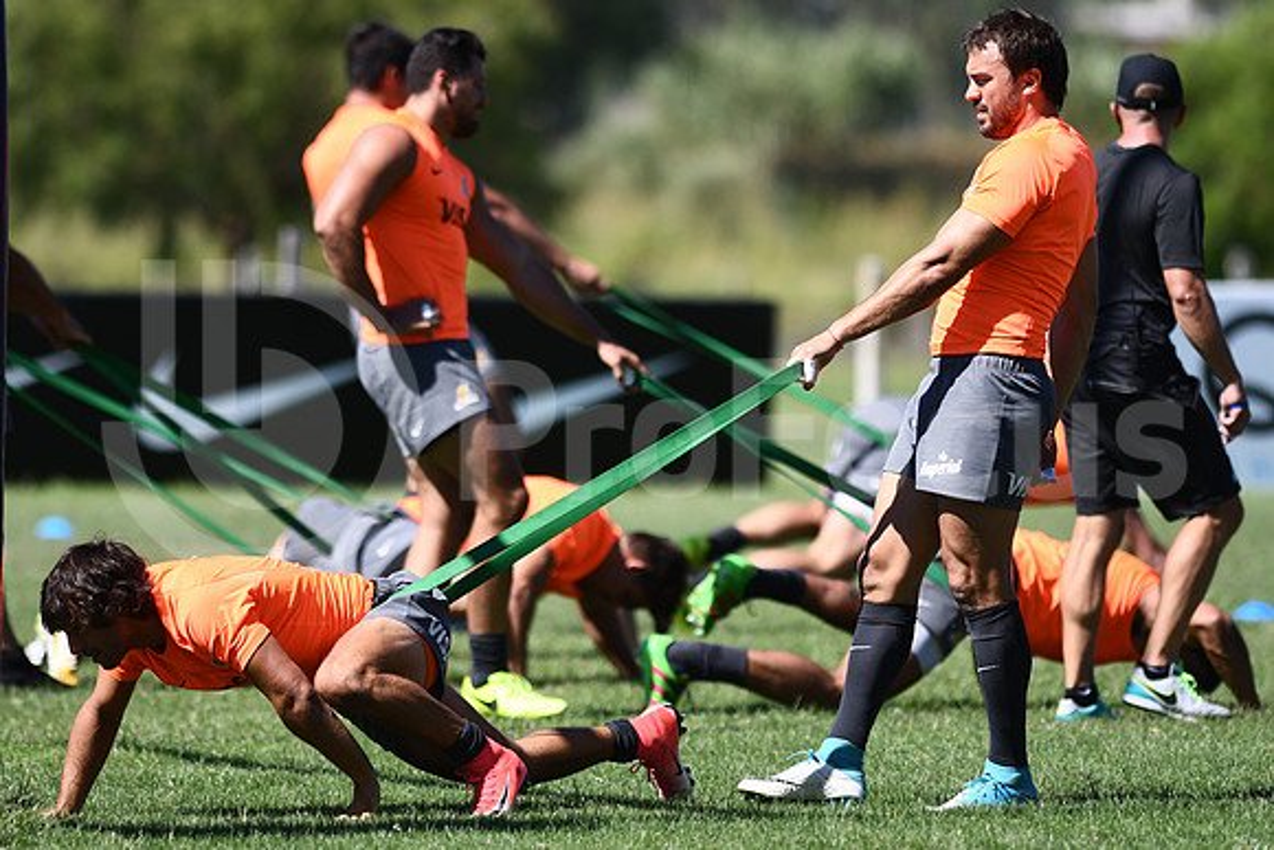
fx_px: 15928
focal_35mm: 450
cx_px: 637
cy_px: 425
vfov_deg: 3.1
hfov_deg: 4.6
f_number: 2.8
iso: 250
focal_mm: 300
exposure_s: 1/4000
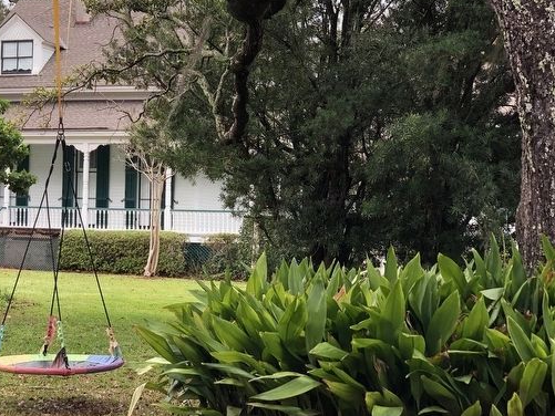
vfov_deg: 17.8
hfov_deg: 23.4
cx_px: 150
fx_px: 1331
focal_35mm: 83
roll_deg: -1.6
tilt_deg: +4.2
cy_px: 148
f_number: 2.4
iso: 16
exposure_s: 1/175
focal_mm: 6
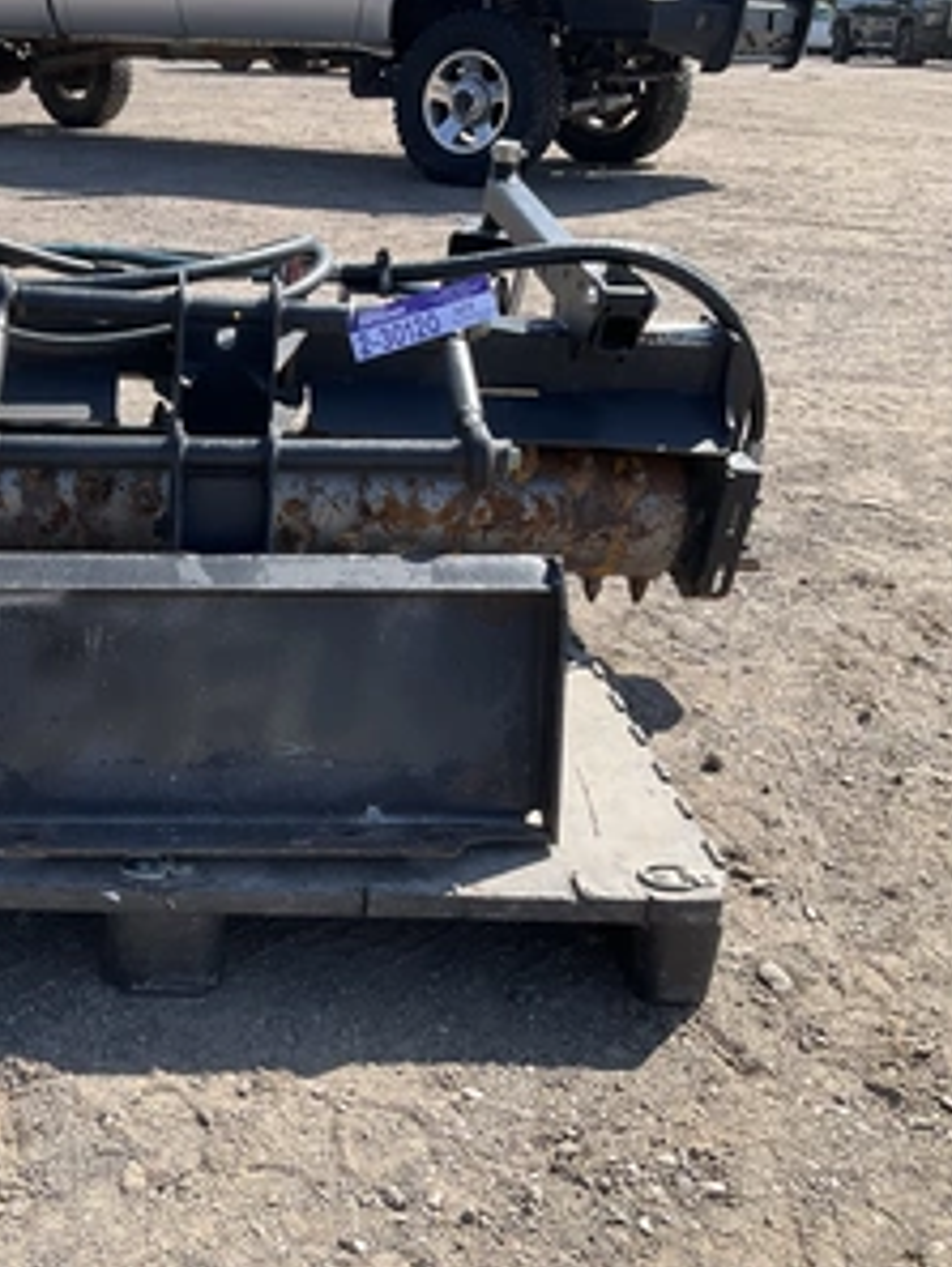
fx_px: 1429
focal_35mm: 39
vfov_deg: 47.8
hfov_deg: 35.4
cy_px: 636
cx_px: 162
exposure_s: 1/829
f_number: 1.8
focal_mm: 3
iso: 25
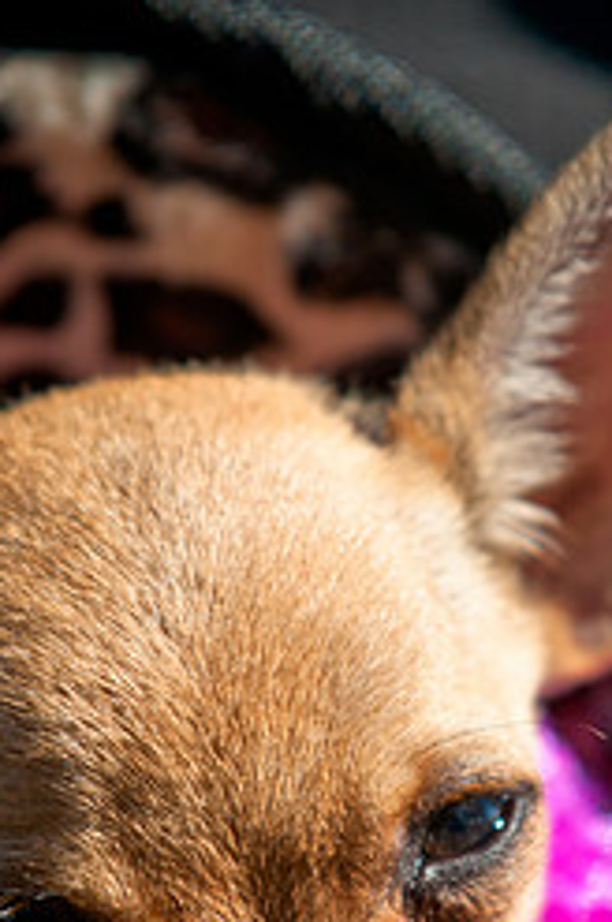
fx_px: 13961
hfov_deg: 2.5
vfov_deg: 3.8
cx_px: 416
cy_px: 653
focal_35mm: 546
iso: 200
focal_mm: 200
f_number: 5
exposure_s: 1/800
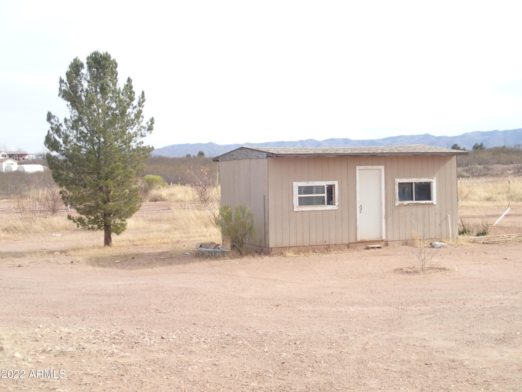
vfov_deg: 24.0
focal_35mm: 61
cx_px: 261
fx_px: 920
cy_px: 196
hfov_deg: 31.7
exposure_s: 1/250
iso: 100
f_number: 5
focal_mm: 11.01
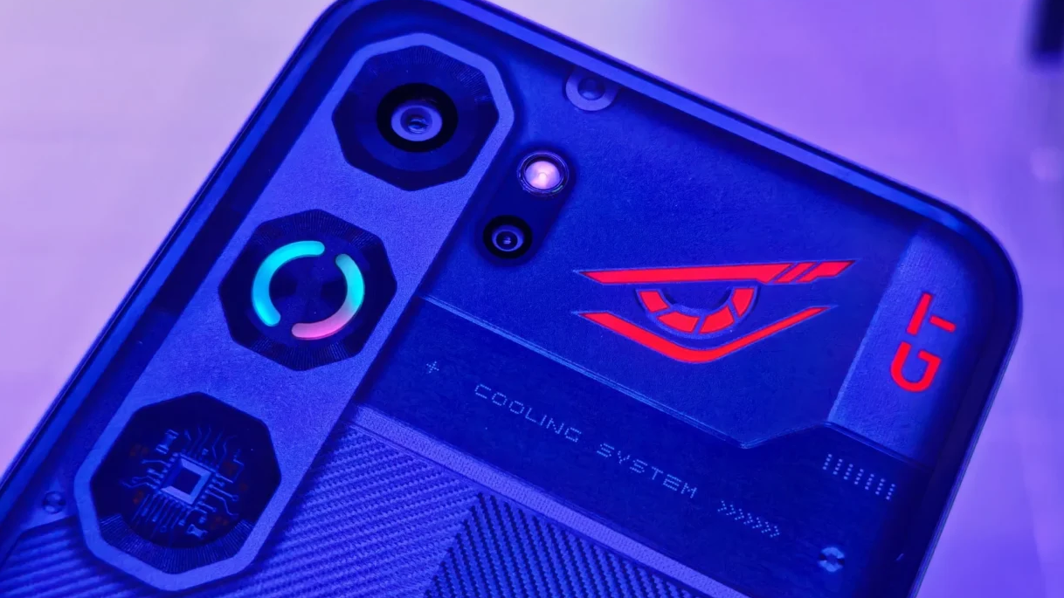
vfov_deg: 23.5
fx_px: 1439
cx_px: 534
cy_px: 352
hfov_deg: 40.6
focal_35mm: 51
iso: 400
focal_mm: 5.4
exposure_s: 1/50
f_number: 1.6
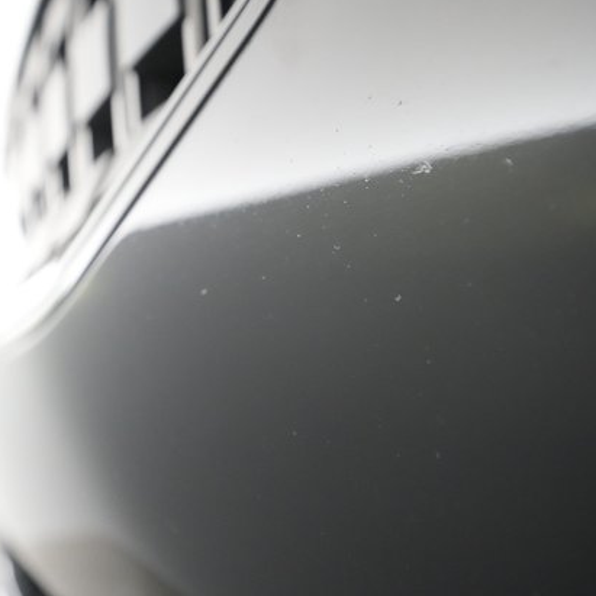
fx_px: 721
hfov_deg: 44.4
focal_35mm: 37
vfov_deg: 44.9
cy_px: 290
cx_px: 204
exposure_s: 1/100
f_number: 4.5
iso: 10000
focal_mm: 28
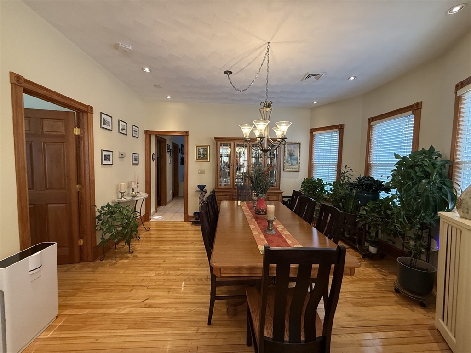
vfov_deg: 85.7
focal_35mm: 14
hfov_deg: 102.1
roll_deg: -1.3
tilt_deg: -3.0
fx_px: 190
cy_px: 176
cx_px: 236
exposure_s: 1/120
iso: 400
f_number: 2.2
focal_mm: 2.22
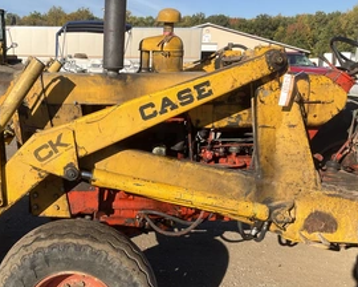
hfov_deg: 43.2
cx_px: 117
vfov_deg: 35.5
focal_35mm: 42
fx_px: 445
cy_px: 178
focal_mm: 3
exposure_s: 1/1451
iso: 25
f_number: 1.8
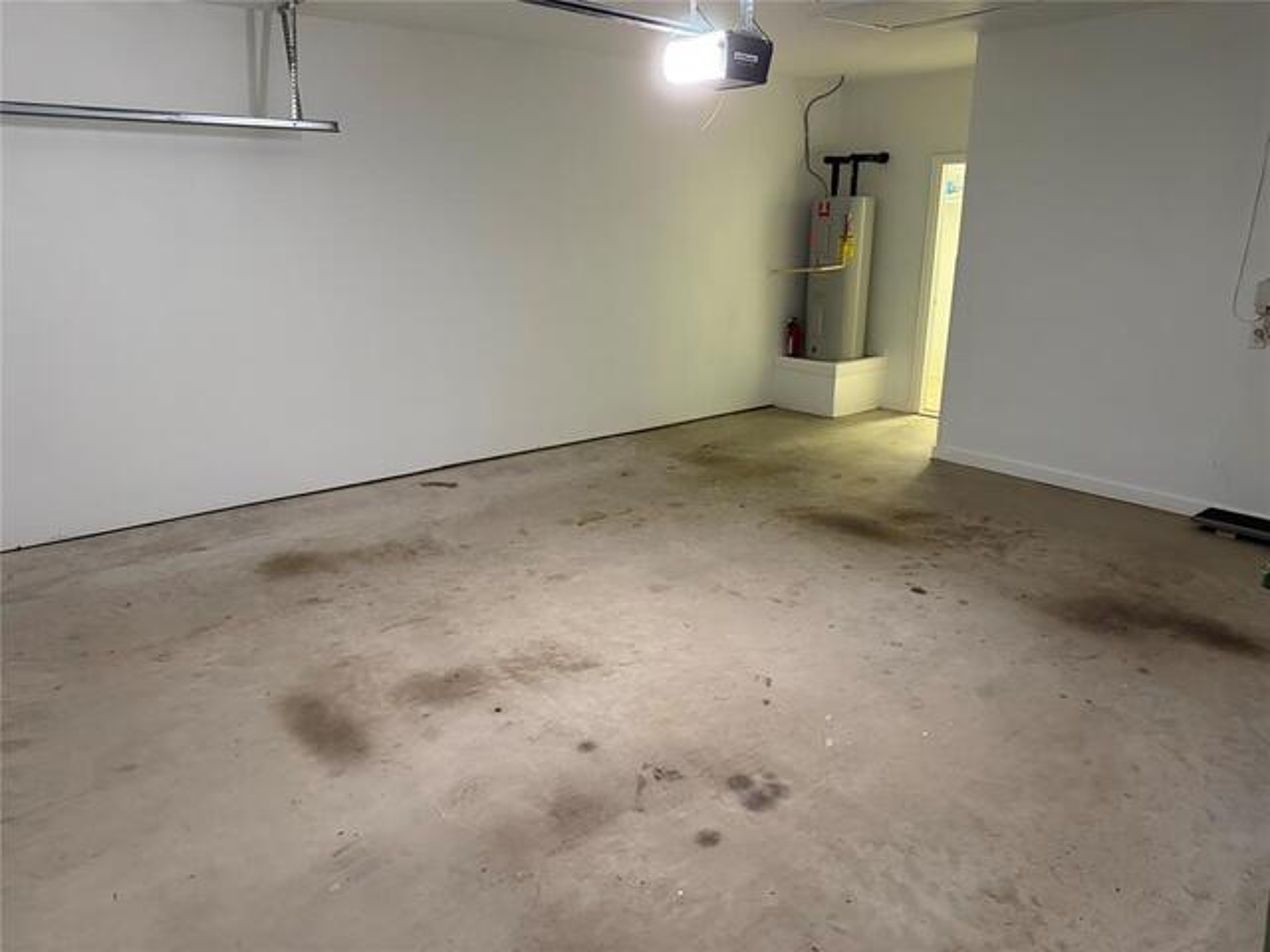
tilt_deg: -17.3
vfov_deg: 56.8
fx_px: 881
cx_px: 635
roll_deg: +1.1
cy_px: 476
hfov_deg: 71.6
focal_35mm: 24
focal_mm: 6.76
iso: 640
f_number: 1.78
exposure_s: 1/60
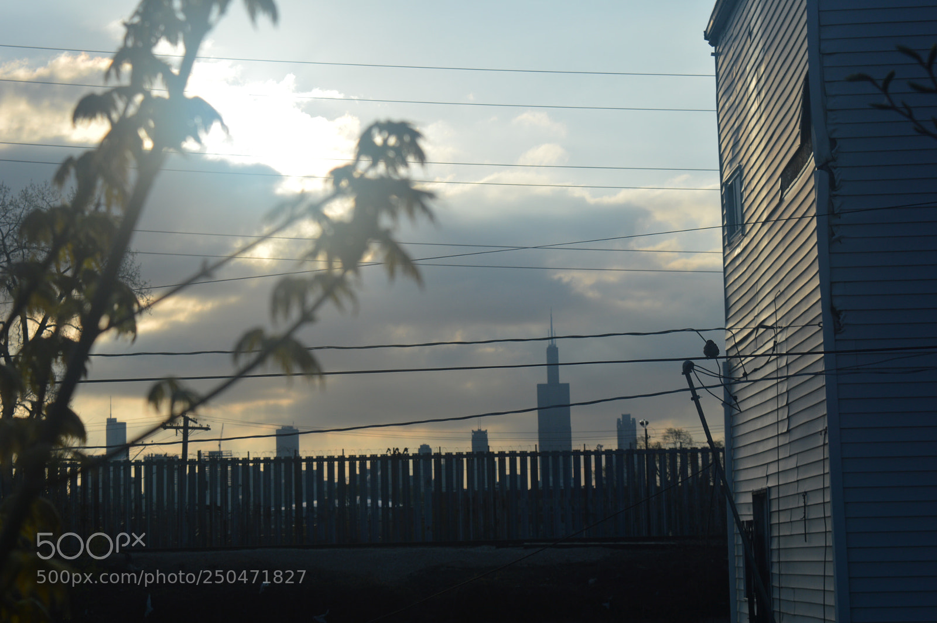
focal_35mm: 82
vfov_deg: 16.5
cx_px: 468
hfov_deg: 24.6
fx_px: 2145
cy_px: 312
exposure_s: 1/500
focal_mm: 55
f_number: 11
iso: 100
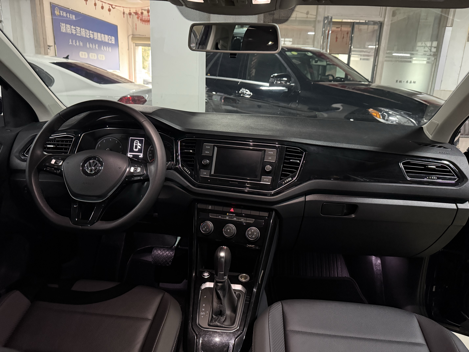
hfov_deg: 71.6
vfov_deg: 56.8
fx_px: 325
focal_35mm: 24
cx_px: 234
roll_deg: -2.9
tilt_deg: -15.7
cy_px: 176
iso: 1250
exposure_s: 1/30
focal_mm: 6.76
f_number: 1.78
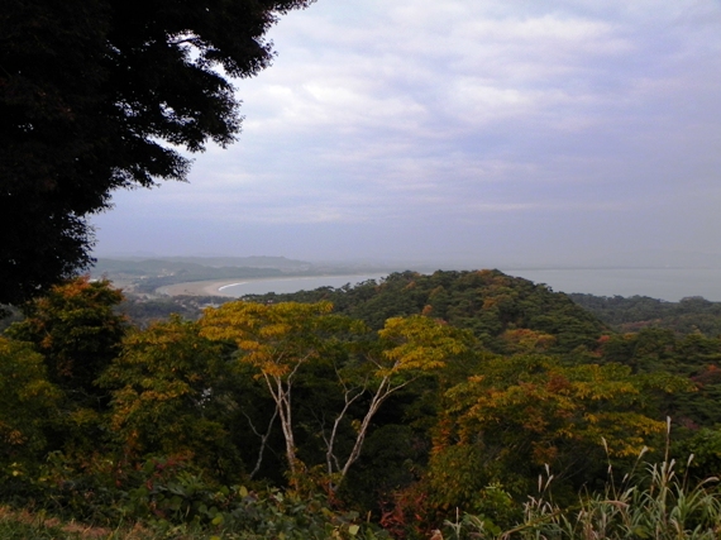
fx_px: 770
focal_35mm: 37
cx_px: 360
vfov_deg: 38.6
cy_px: 270
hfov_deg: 50.2
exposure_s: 1/120
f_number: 3.5
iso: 160
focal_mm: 6.6
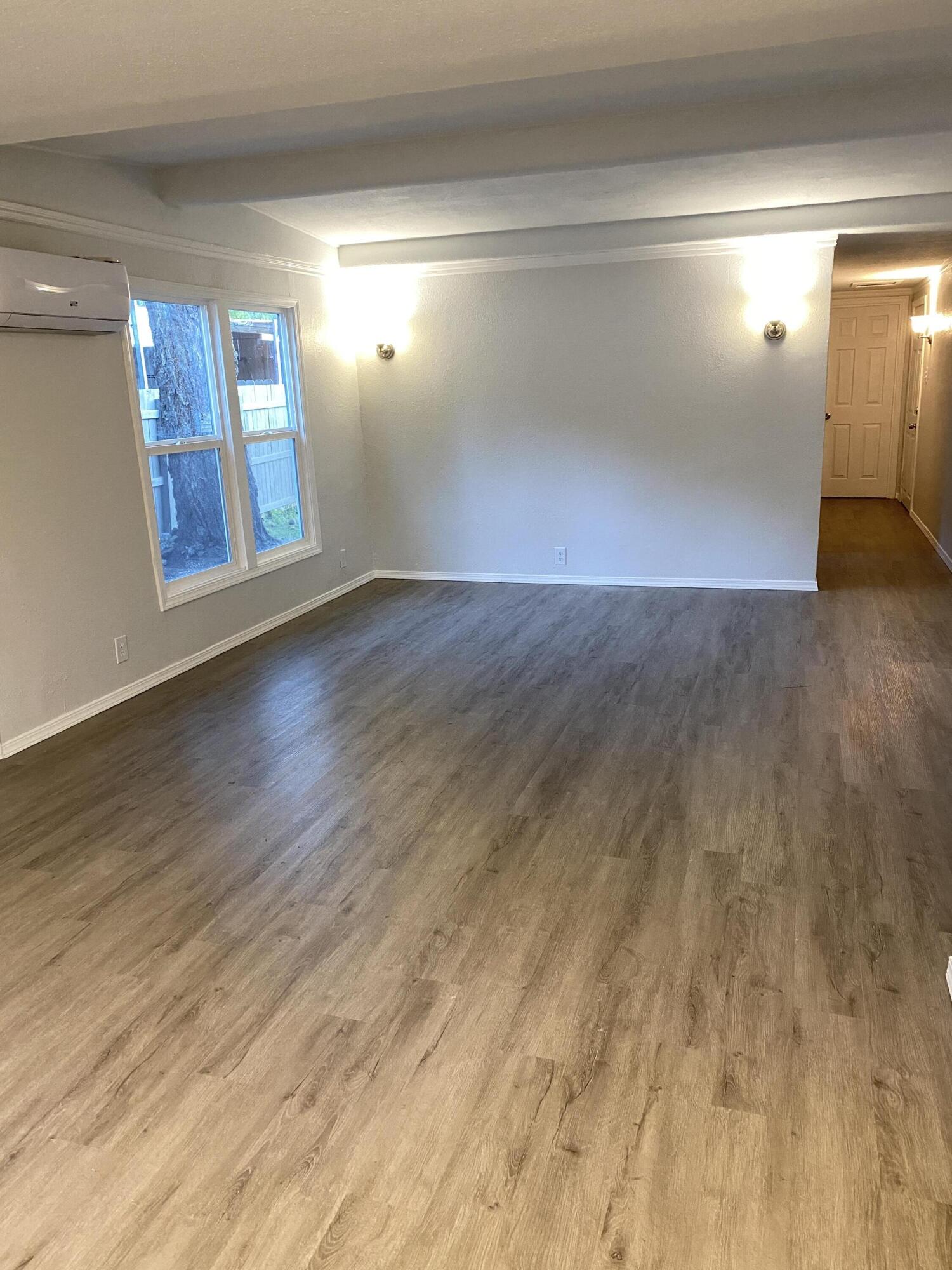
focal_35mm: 26
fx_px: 953
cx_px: 476
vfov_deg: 67.3
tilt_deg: -14.8
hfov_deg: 53.1
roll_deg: +1.5
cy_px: 635
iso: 250
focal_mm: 4.25
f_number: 1.8
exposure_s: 1/60
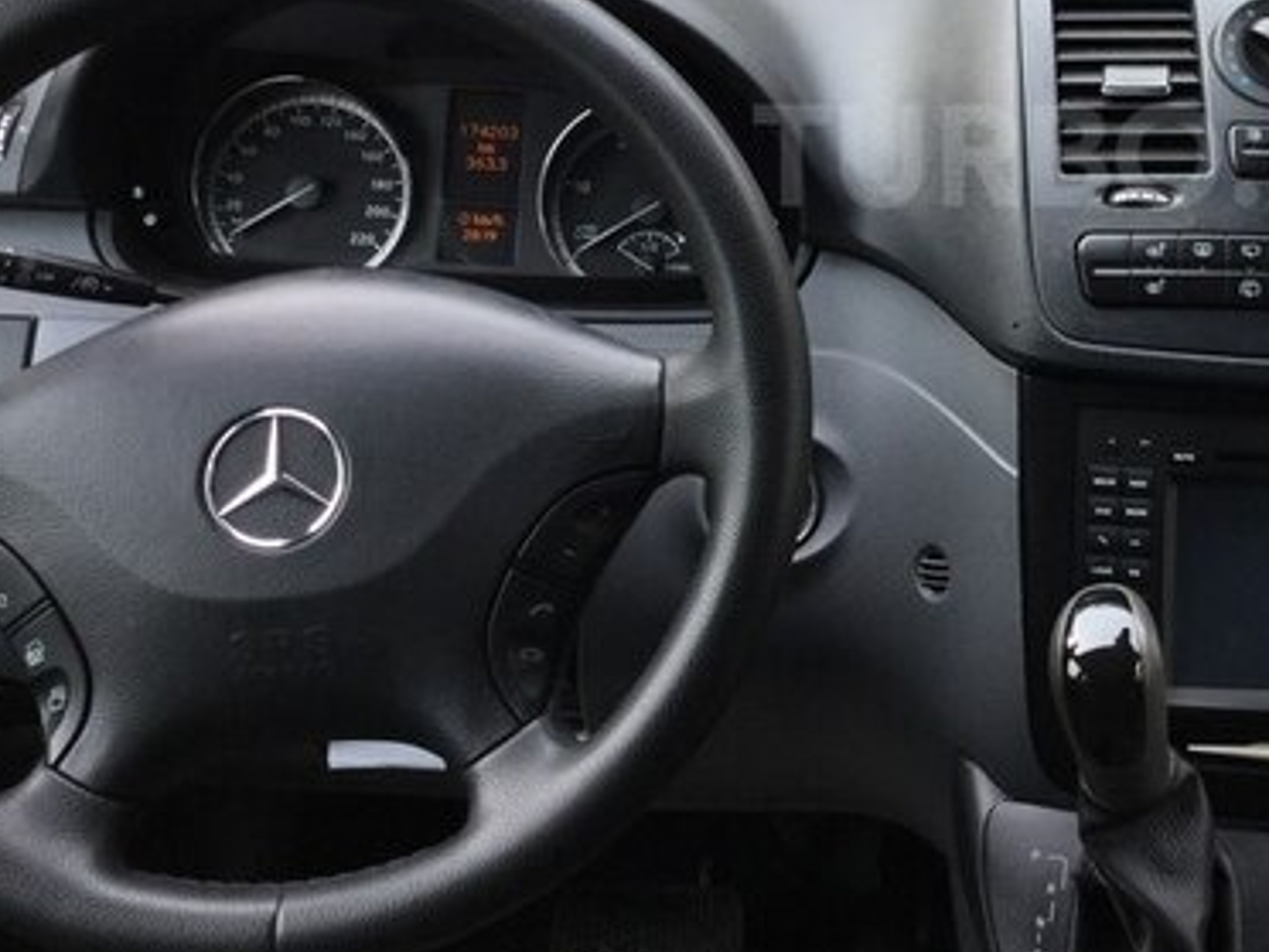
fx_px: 2016
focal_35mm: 55
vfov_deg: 26.0
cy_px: 155
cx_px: 1102
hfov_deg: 33.4
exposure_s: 1/100
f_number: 2.4
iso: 25
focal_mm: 3.3
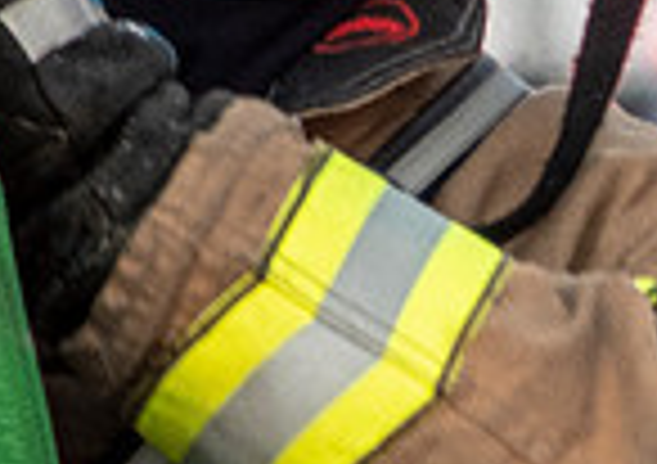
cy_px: 279
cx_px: 554
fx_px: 44076
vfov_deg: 0.6
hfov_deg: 0.9
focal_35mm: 2372
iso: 800
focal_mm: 190
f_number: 5.6
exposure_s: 1/250
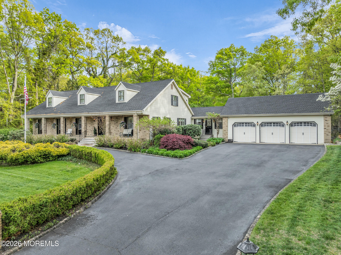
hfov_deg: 71.6
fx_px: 236
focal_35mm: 24
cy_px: 128
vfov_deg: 56.8
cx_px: 170
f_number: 2.8
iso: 270
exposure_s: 1/800
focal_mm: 12.29
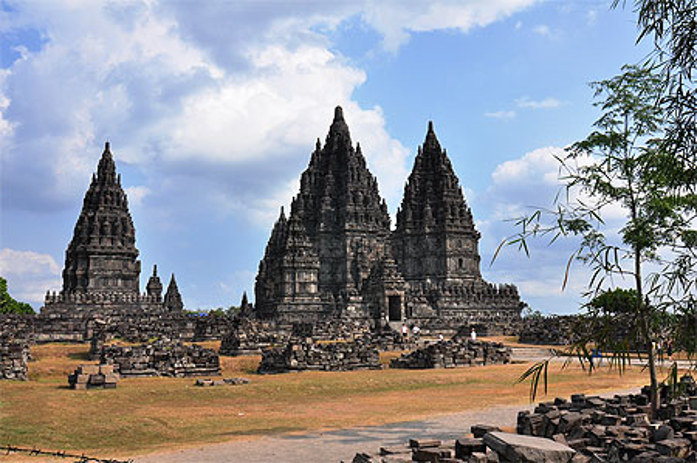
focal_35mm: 33
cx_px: 348
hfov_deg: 57.3
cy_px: 232
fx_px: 638
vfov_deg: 39.9
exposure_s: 1/500
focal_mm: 22
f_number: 9
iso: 250
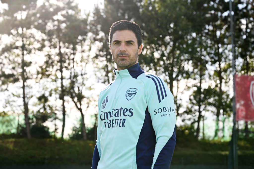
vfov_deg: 22.6
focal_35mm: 60
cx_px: 127
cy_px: 84
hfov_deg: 33.4
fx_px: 423
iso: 64
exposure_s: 1/200
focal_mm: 60
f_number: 5
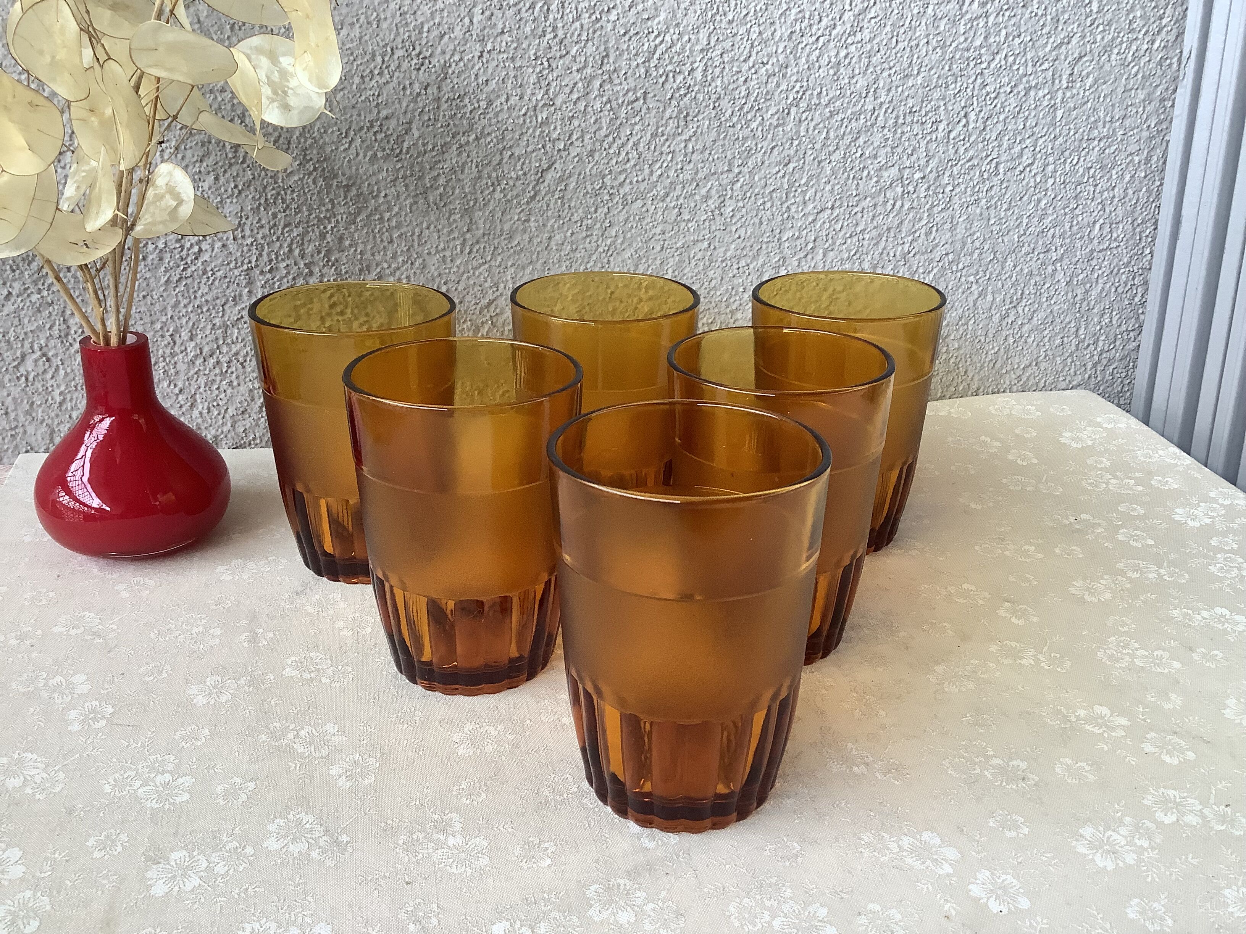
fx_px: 1116
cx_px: 623
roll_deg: +0.6
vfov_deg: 45.4
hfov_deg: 58.4
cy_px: 467
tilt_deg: -20.1
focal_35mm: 31
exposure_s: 1/120
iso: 80
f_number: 2.4
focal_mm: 3.3
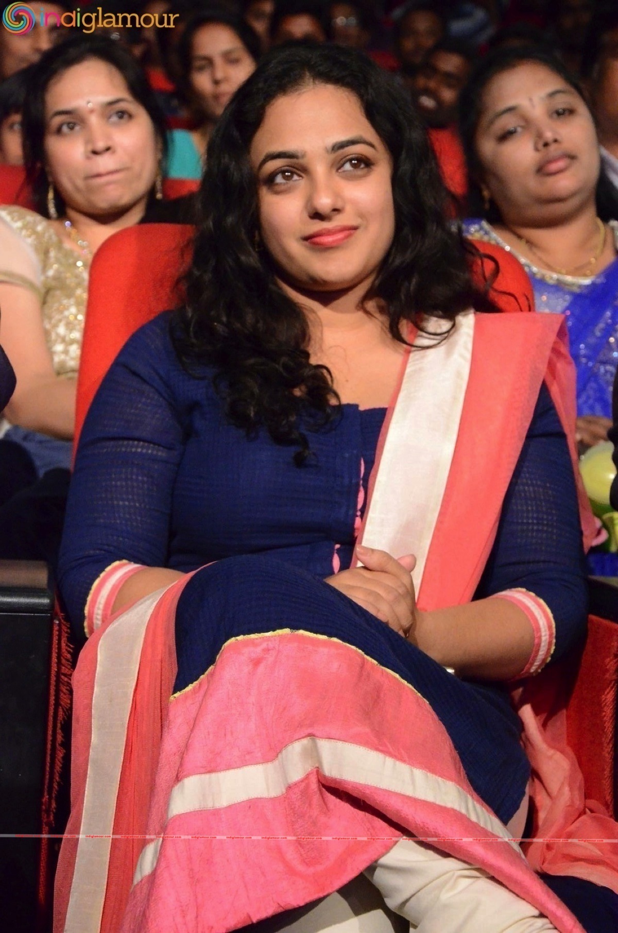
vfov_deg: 19.5
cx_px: 309
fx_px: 2715
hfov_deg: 13.0
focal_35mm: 105
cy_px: 466
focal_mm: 70
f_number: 5.6
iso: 8000
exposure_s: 1/125
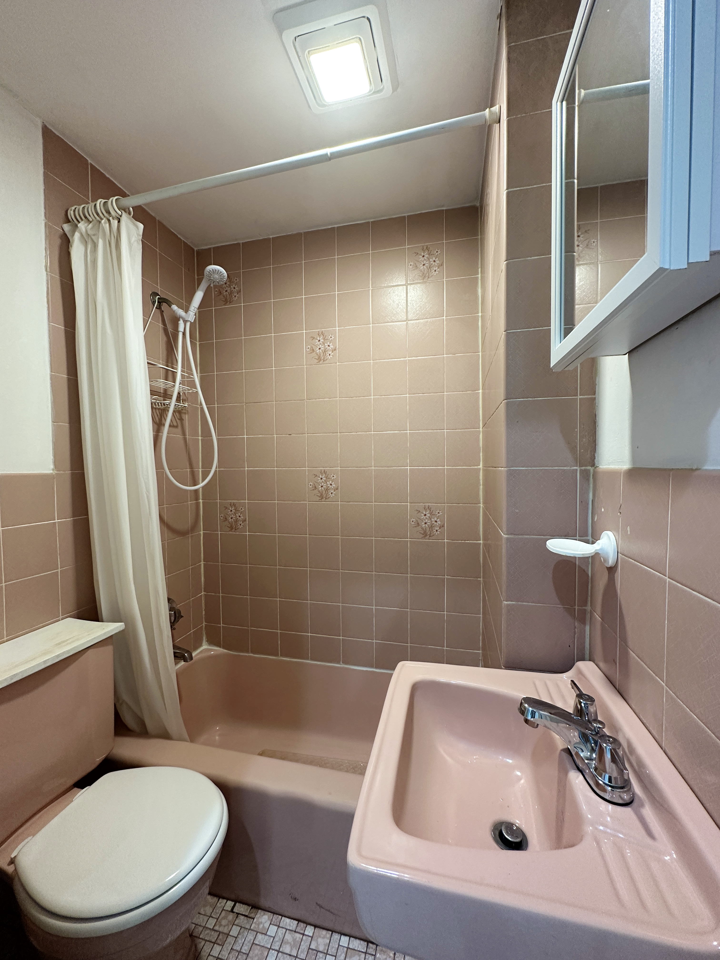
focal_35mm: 14
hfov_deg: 85.7
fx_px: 388
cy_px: 480
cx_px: 360
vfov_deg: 102.1
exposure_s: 1/60
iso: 200
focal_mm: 2.22
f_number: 2.2
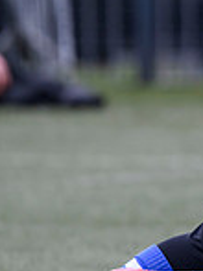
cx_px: 528
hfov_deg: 0.8
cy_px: 9
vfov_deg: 1.1
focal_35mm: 1784
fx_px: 13970
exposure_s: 1/1600
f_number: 3.5
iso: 800
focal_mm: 400
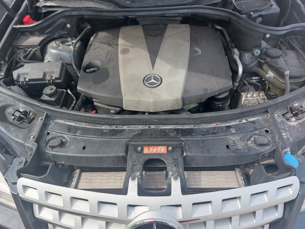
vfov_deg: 56.8
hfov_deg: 71.6
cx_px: 152
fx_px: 211
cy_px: 114
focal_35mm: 24
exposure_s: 1/207
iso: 25
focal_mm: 5.23
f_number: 1.8
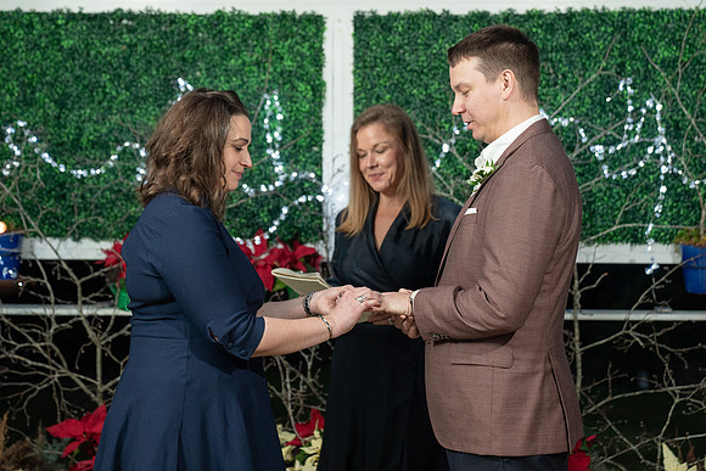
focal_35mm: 63
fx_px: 1245
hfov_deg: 31.7
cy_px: 232
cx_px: 341
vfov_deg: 21.4
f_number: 2.8
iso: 2000
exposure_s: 1/100
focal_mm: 55
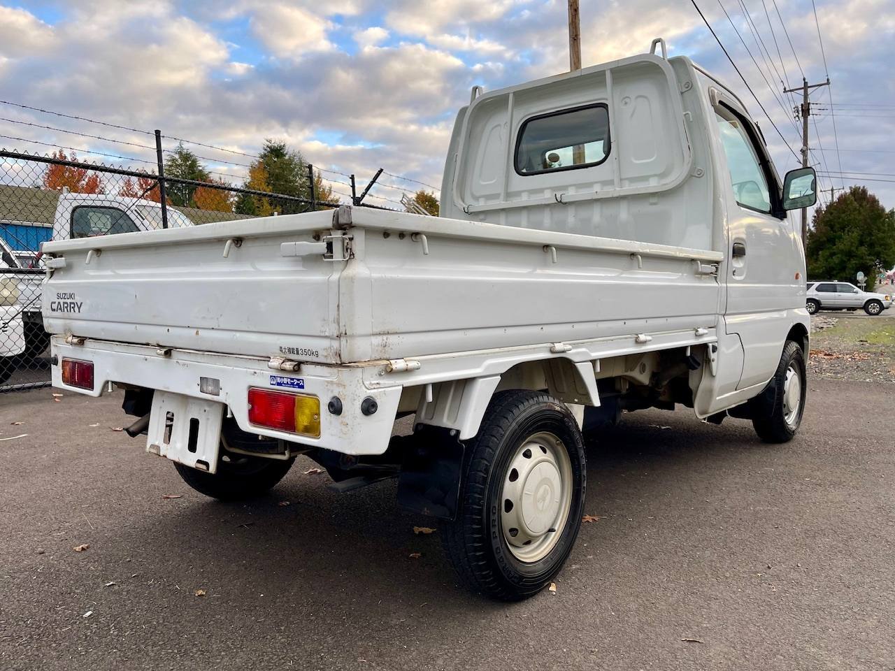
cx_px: 448
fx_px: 646
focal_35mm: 25
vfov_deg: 54.9
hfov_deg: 69.4
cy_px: 336
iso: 32
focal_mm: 5.1
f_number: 1.6
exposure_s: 1/252
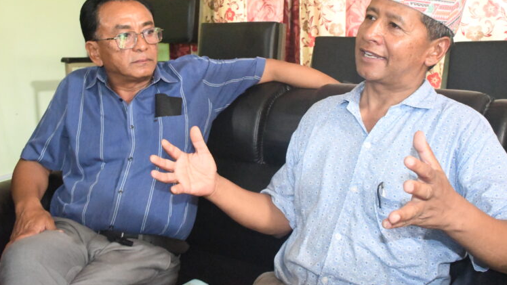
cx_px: 252
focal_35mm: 43
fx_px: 578
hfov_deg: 47.4
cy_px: 114
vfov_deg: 27.7
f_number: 5.6
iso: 25600
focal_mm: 27
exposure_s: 1/100
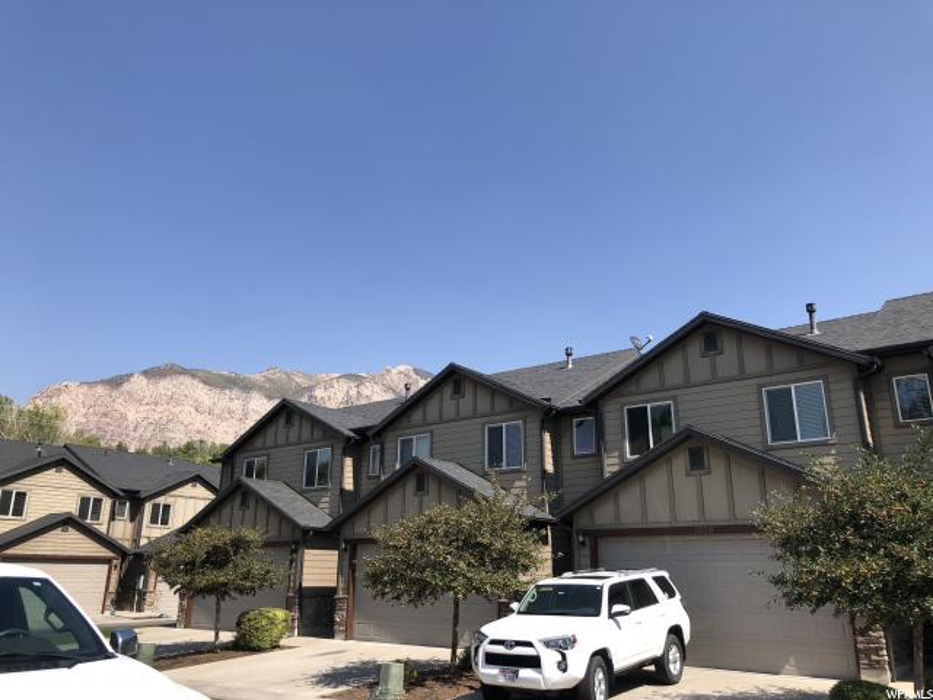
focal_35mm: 28
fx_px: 755
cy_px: 350
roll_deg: +0.2
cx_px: 466
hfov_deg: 63.4
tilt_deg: +20.0
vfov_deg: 49.7
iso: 20
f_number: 1.8
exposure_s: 1/1499
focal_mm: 4
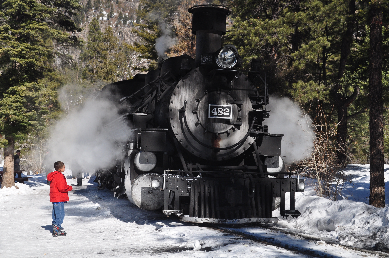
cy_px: 129
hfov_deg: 31.9
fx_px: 680
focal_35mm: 63
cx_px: 194
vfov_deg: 21.5
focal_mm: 42
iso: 400
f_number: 10
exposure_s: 1/250
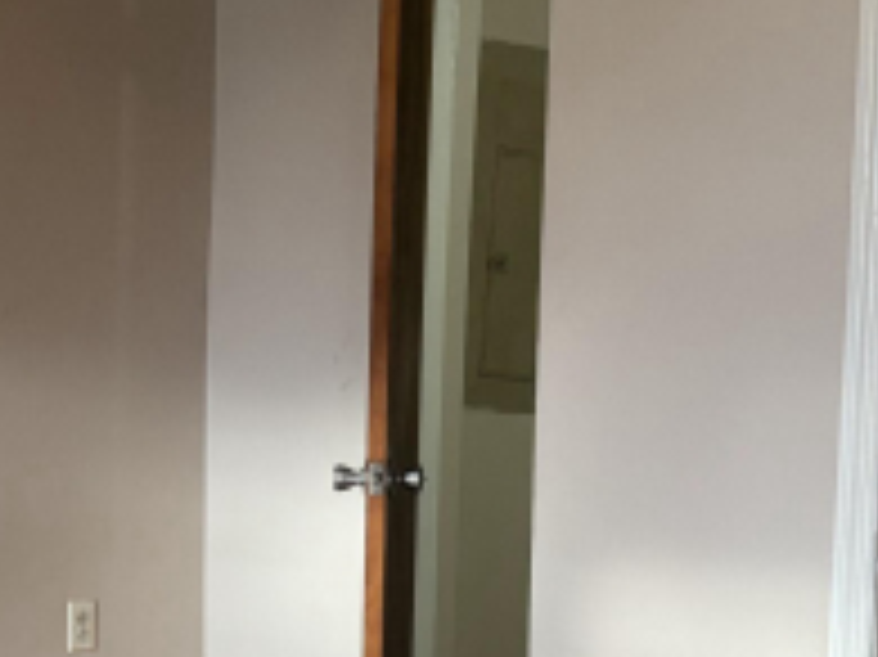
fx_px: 2079
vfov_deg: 17.8
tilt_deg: -6.6
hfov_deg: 23.0
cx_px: 16
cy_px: 562
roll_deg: +0.3
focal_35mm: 82
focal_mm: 6.76
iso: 200
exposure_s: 1/60
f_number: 1.78
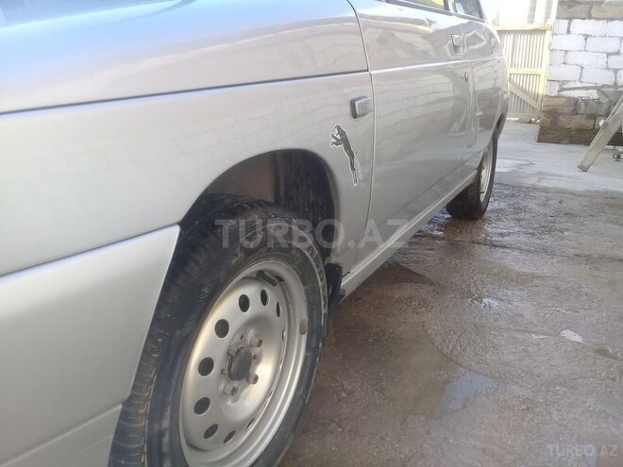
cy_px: 234
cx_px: 312
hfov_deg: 58.4
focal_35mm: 31
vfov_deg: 45.4
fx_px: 558
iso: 50
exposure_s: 1/100
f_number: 2.2
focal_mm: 3.3
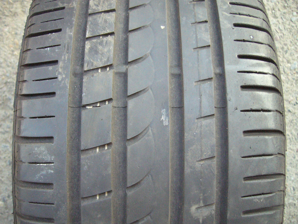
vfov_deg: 40.7
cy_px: 112
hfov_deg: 52.6
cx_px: 149
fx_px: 301
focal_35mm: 35
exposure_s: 1/125
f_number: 2.8
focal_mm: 5.8
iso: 400
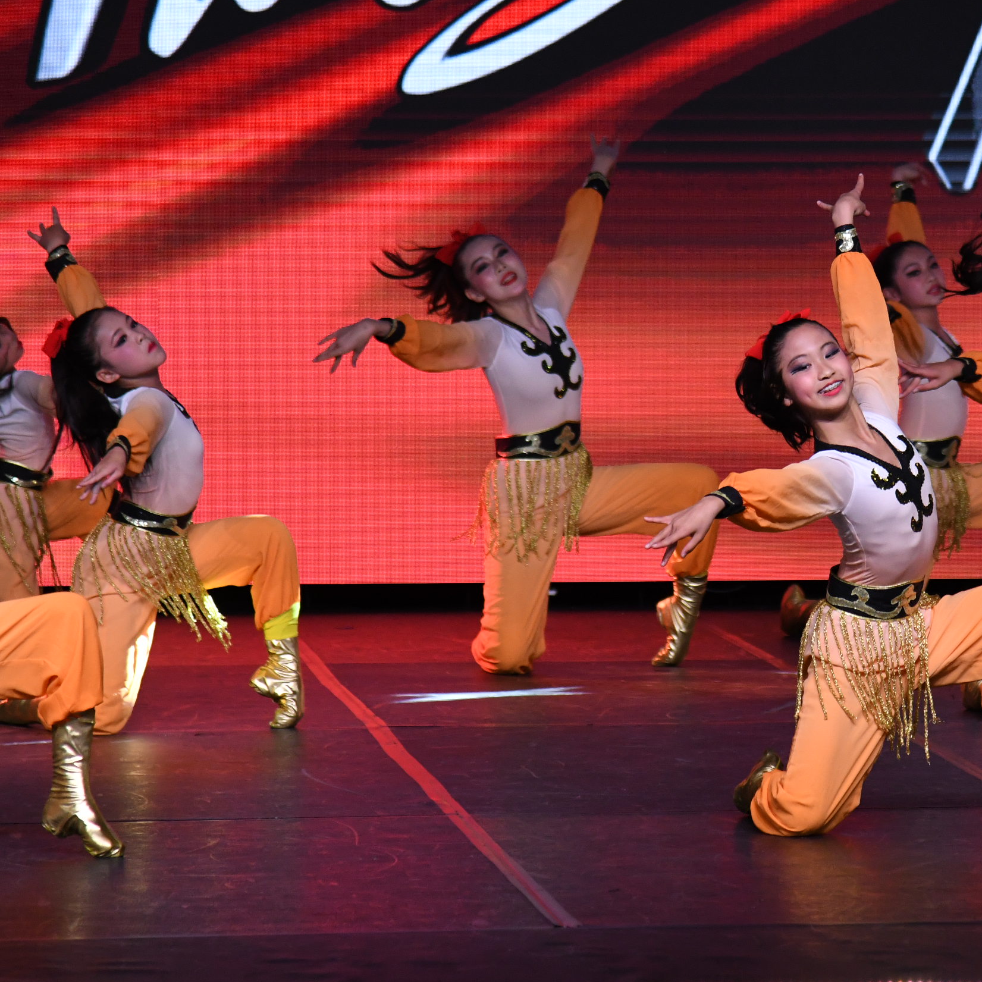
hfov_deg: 6.8
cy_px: 445
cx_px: 818
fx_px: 8281
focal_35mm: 258
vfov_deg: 6.8
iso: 2000
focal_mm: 120
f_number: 4
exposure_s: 1/800
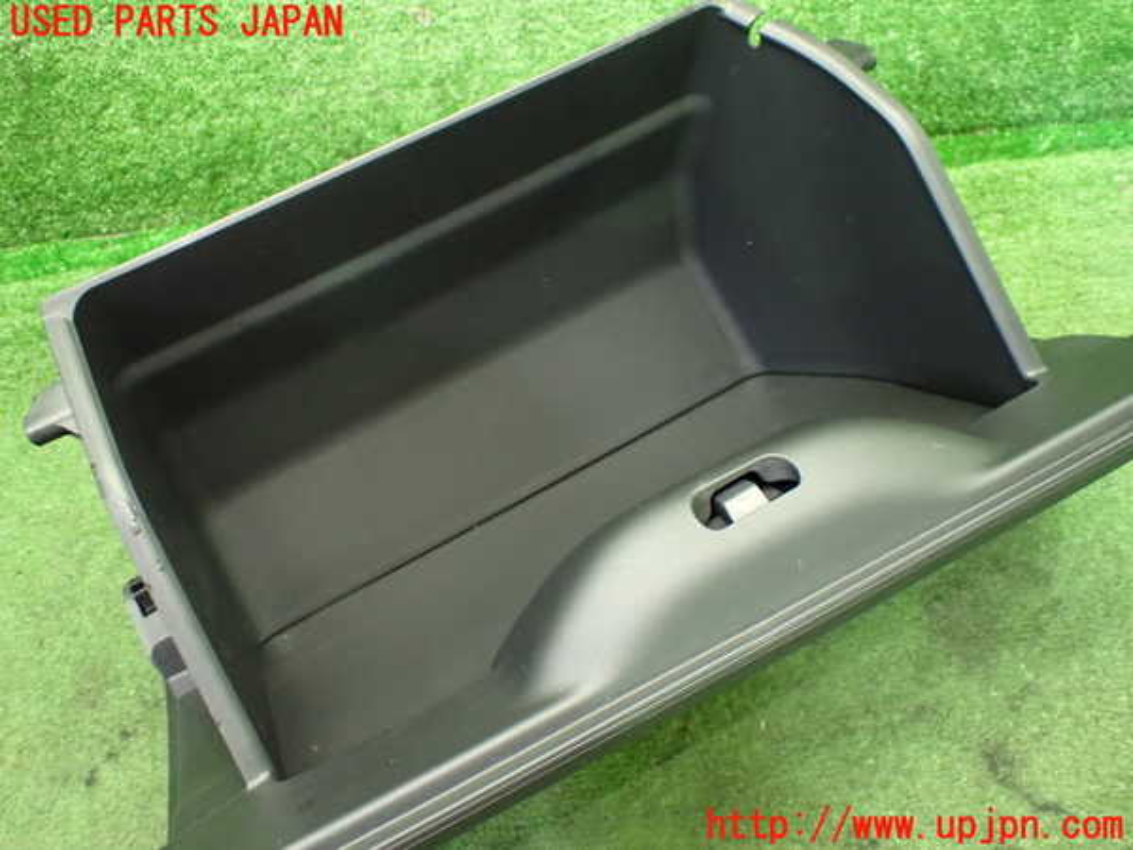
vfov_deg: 46.8
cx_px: 566
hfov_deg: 60.0
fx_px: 982
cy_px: 425
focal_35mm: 30
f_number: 2.3
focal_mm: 5.4
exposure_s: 1/40
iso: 800
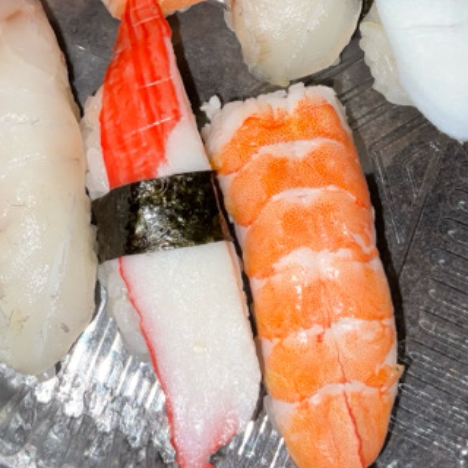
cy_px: 32
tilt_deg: -72.5
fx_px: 979
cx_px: 73
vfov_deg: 25.9
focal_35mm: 64
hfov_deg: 26.2
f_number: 1.8
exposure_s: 1/150
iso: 16
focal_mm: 3
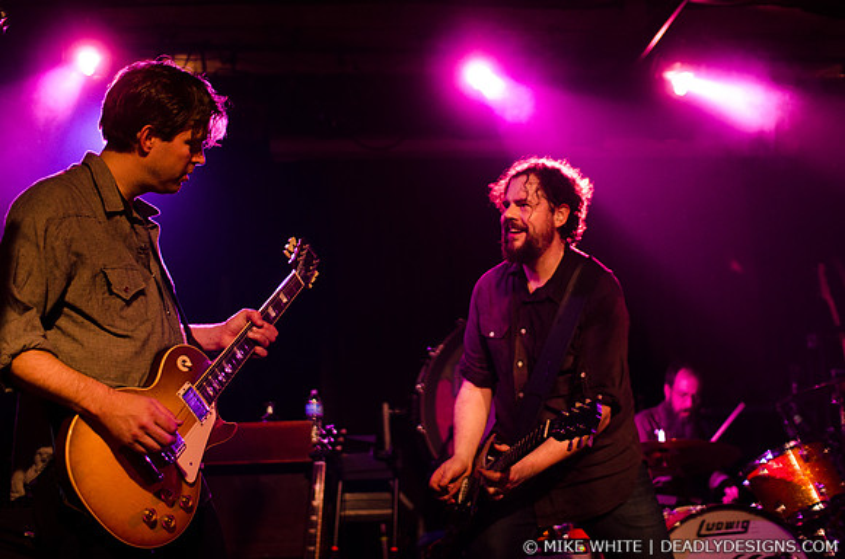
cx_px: 422
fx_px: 1054
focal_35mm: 45
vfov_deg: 29.7
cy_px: 280
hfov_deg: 43.7
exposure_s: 1/80
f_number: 1.8
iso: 1600
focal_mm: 30
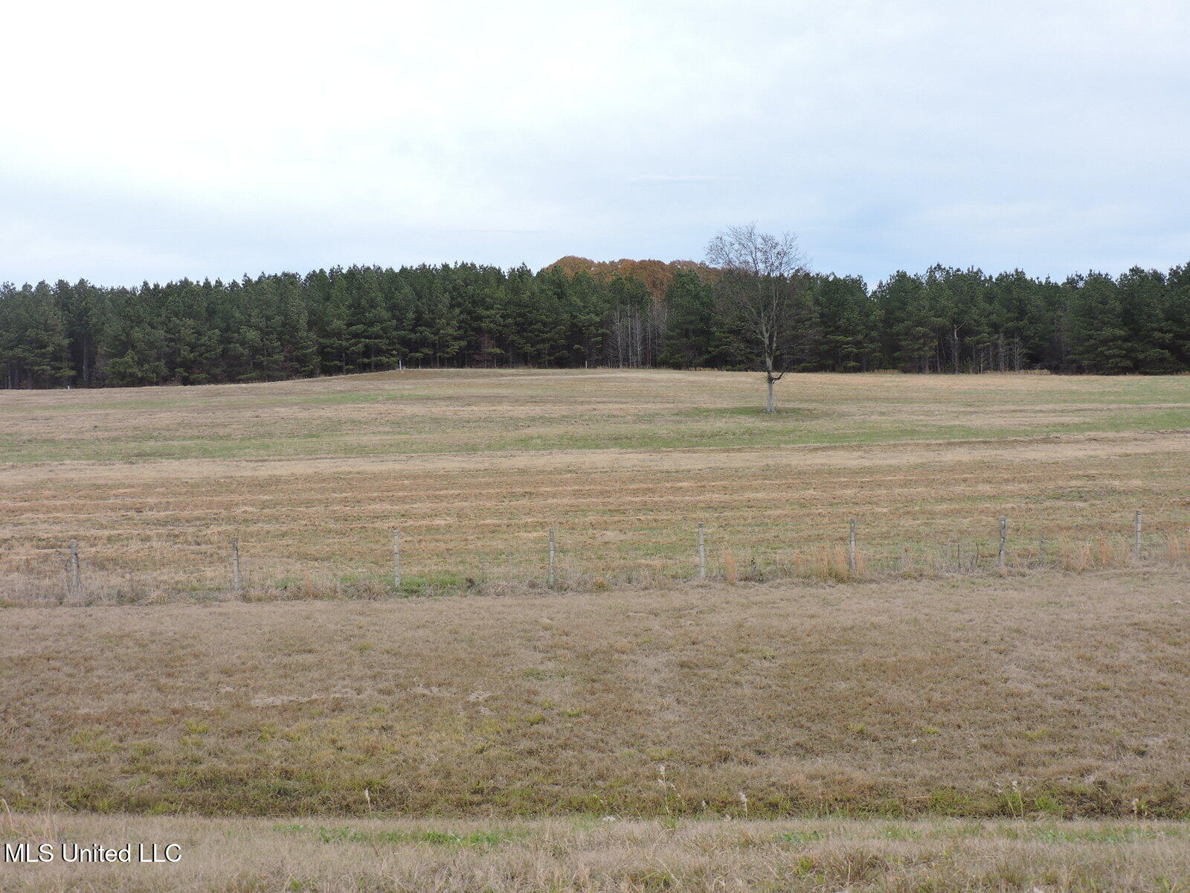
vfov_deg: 33.6
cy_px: 446
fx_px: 1478
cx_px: 595
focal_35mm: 43
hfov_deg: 43.9
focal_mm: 7.7
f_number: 3.4
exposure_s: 1/400
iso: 100
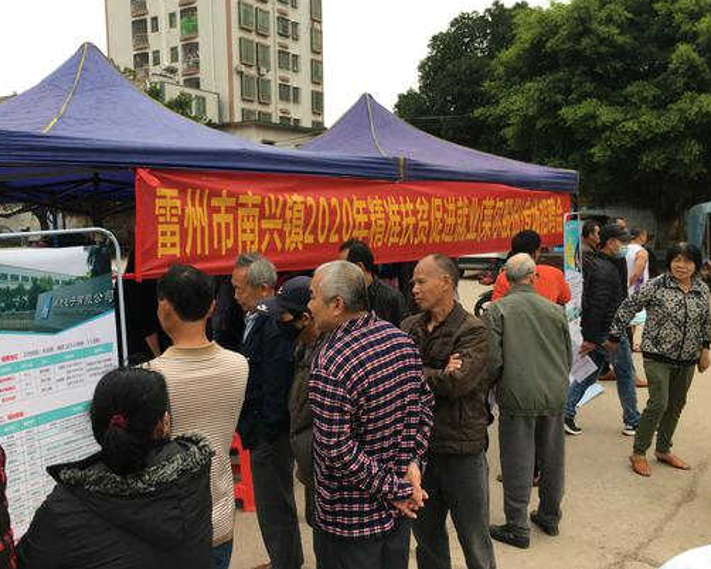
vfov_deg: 47.1
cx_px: 327
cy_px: 282
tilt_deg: -3.9
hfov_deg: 57.1
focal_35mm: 31
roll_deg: -2.3
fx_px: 653
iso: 25
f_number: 2.2
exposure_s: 1/124
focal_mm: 4.15
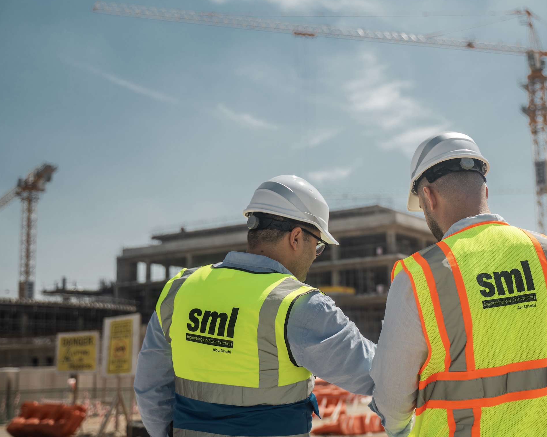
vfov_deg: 28.1
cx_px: 378
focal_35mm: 54
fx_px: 874
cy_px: 244
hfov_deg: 34.3
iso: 125
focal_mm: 38
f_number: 2.8
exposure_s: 1/160
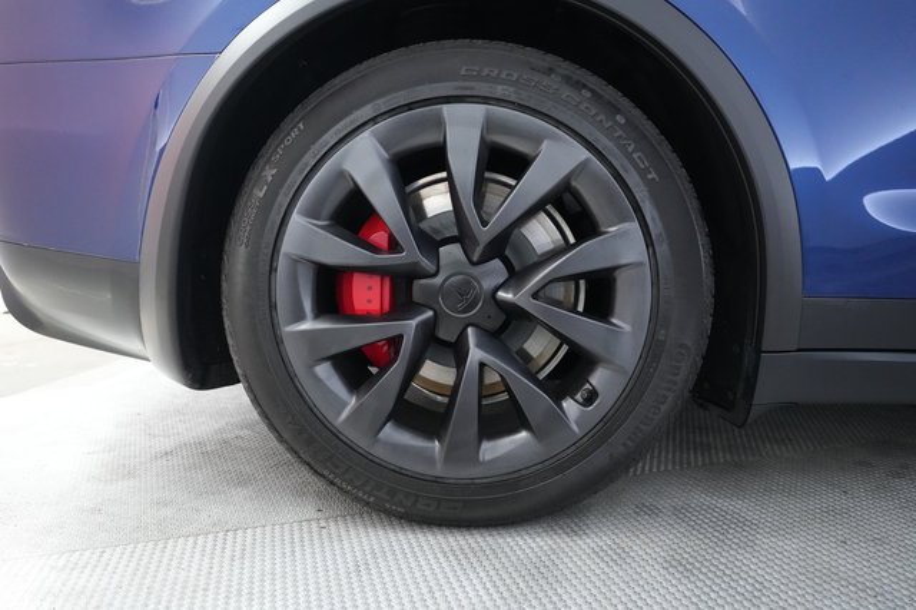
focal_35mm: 24
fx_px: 610
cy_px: 305
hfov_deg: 73.8
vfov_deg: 53.1
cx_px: 458
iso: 8000
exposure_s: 1/160
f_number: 2.8
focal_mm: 24
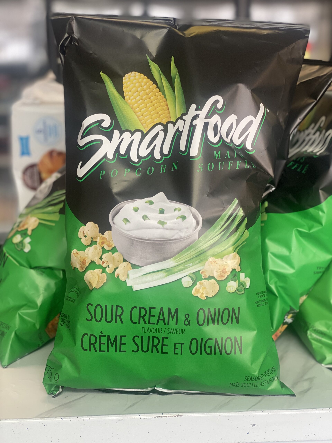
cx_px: 166
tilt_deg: -13.8
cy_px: 222
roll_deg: +0.2
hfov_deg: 28.0
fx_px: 665
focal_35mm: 52
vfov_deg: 36.8
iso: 125
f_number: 2
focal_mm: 6
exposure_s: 1/120
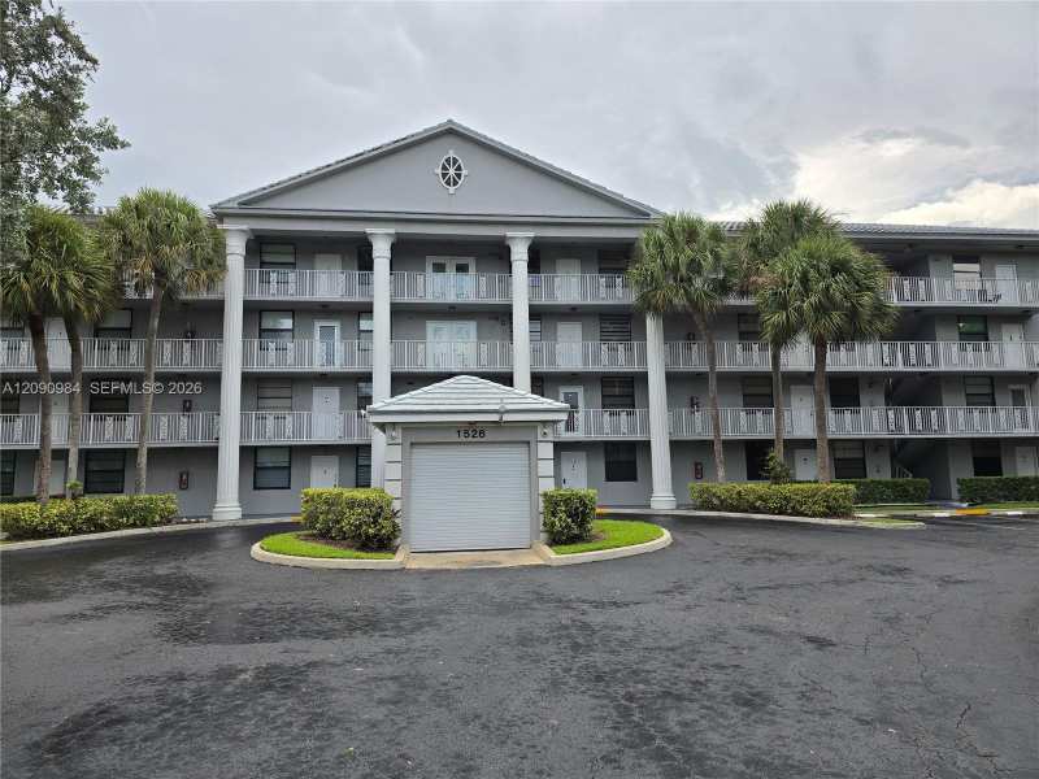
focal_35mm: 23
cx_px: 520
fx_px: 690
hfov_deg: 73.9
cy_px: 390
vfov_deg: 58.9
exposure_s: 1/269
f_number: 1.7
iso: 12
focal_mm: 6.3
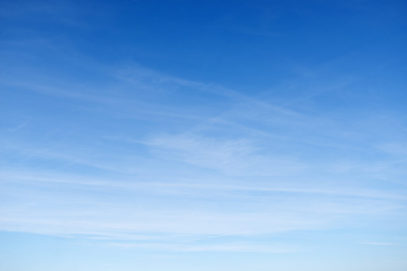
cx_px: 204
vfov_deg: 19.5
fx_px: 791
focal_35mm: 70
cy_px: 136
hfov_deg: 28.8
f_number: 8
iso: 200
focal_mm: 70
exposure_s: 1/400
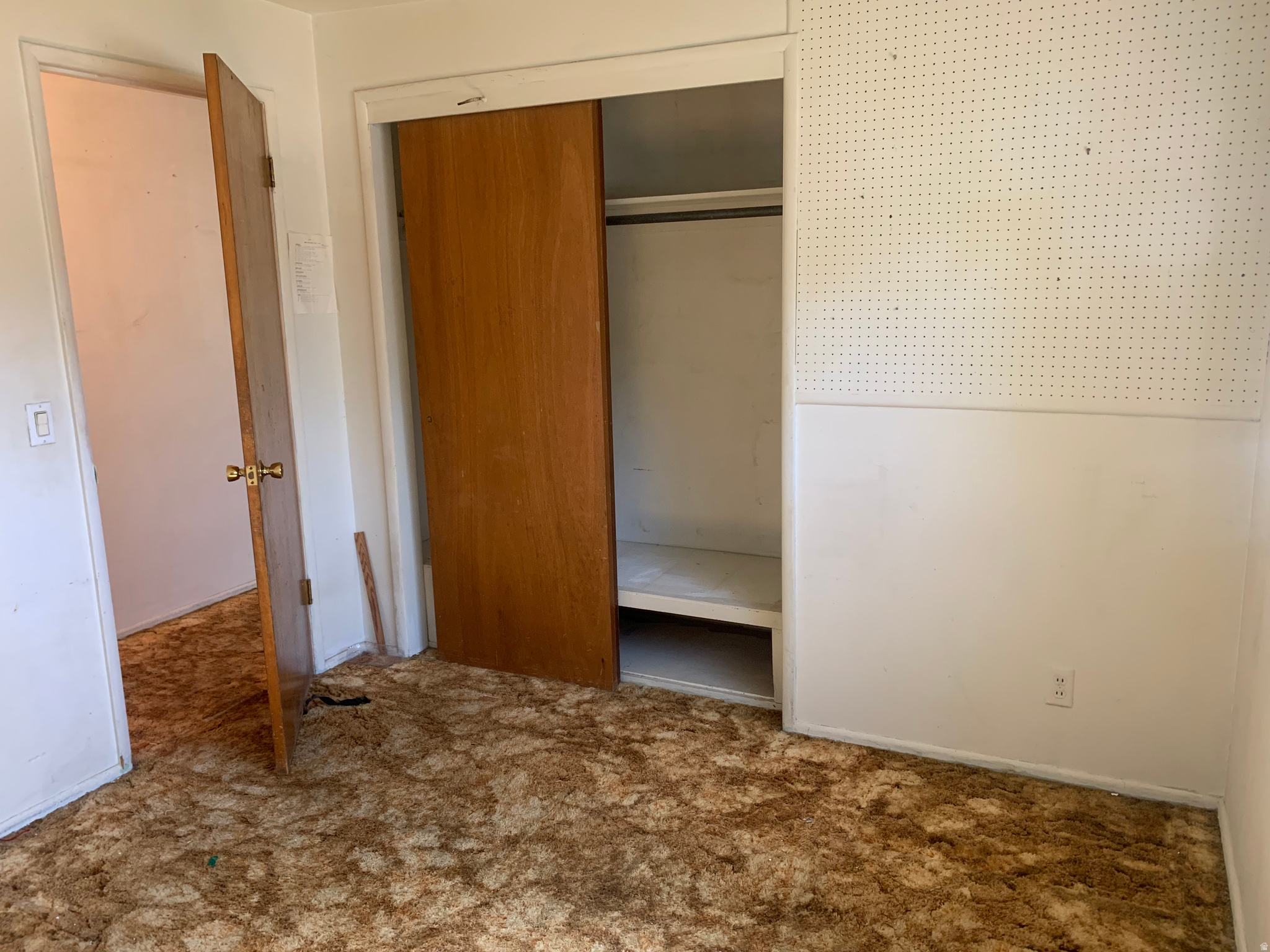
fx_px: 954
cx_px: 635
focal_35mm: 26
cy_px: 476
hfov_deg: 67.3
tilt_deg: -10.9
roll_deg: +1.8
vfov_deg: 53.1
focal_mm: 4.25
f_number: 1.8
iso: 200
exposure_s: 1/60
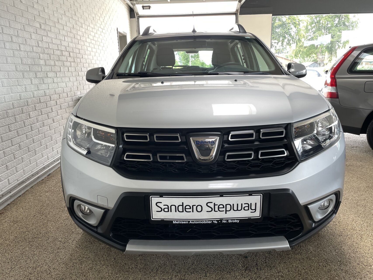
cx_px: 186
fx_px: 280
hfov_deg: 67.3
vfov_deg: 53.1
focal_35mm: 26
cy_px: 140
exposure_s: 1/121
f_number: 1.6
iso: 50
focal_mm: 4.2
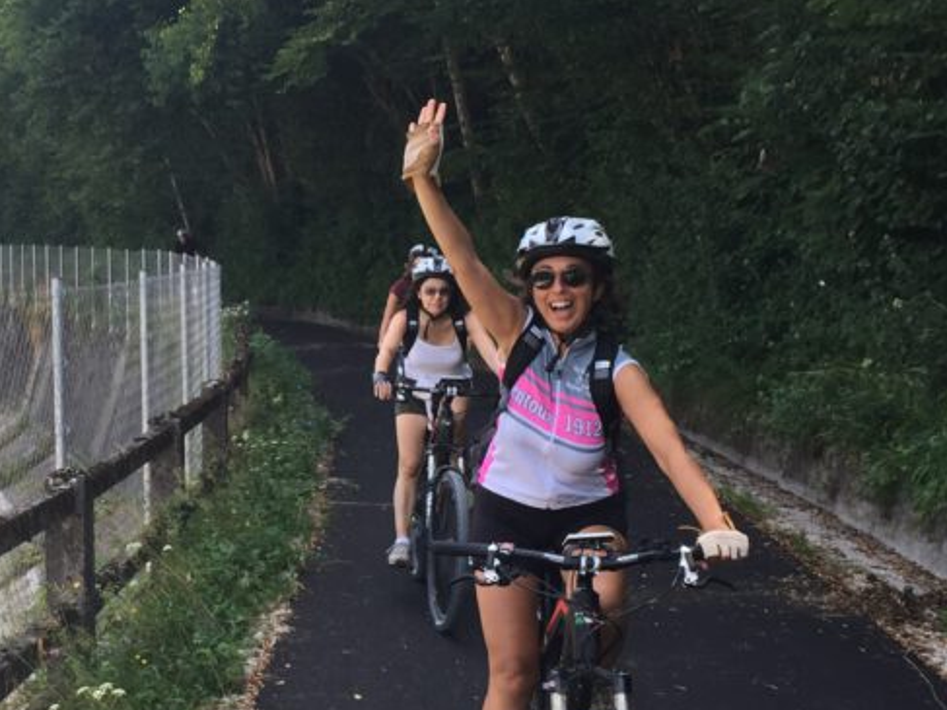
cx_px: 202
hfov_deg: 31.0
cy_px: 389
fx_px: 1668
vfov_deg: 24.0
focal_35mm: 61
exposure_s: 1/247
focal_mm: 4.15
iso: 32
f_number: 2.2
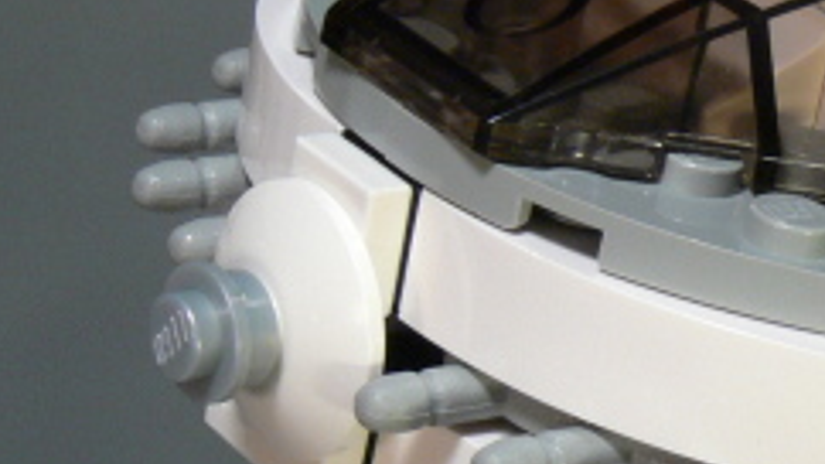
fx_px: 3390
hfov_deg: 13.3
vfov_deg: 7.8
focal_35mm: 155
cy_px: 334
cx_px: 1111
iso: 80
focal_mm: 9.1
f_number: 7.1
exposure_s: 1/3.2
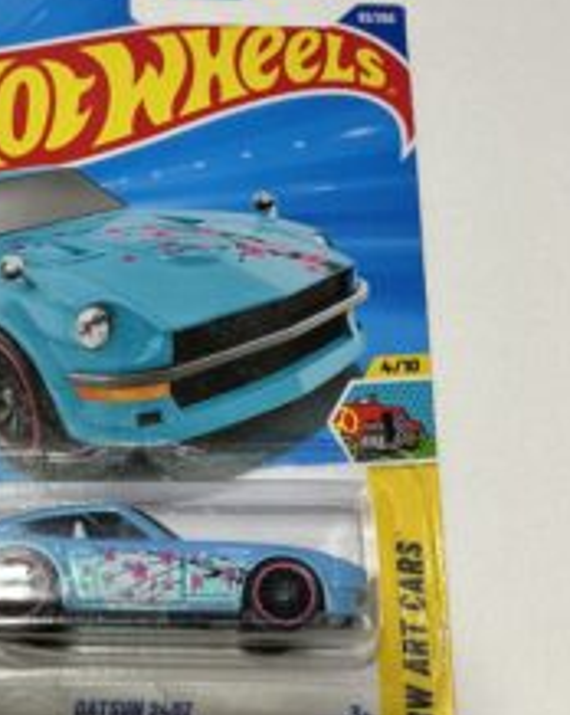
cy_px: 394
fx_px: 1098
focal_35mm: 52
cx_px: 124
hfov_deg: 28.6
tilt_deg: -69.4
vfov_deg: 36.0
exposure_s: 1/60
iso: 100
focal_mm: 3
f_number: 1.8
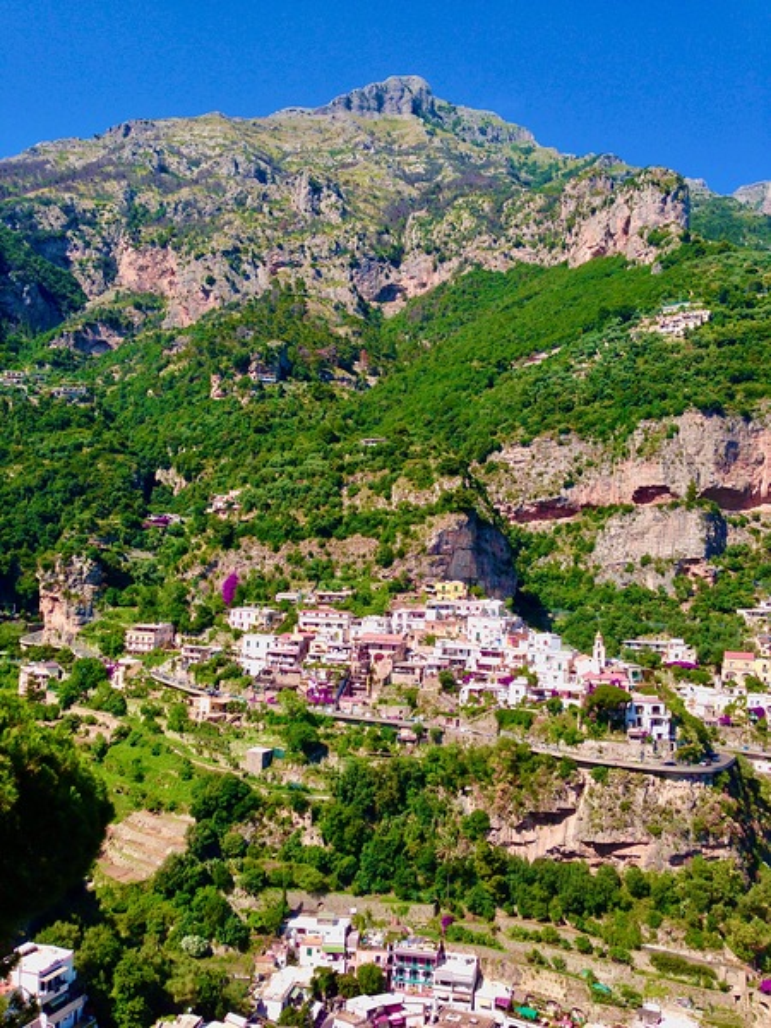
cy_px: 514
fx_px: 980
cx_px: 386
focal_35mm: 33
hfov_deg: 42.9
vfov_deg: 55.4
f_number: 2.4
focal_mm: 4.12
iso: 50
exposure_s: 1/1106
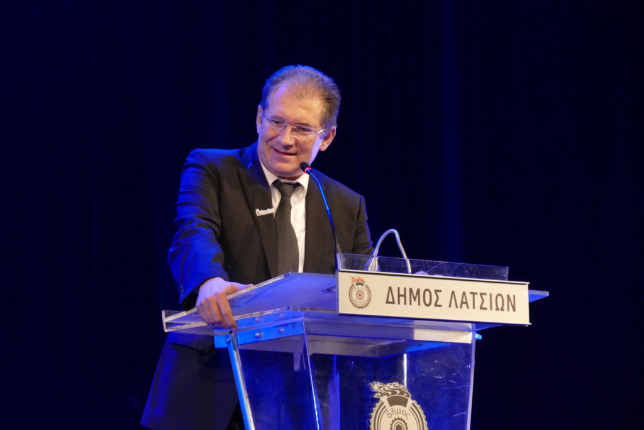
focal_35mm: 154
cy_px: 215
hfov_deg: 13.3
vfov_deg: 8.9
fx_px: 2755
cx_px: 322
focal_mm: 56.08
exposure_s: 1/80
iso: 1600
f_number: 3.9
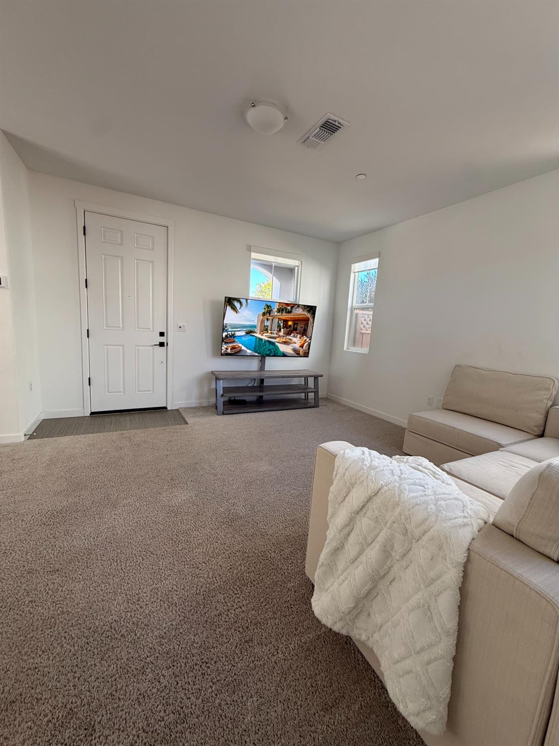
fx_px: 301
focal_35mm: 14
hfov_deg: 85.7
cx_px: 280
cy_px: 373
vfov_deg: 102.1
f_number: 2.2
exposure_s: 1/120
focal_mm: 2.22
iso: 100
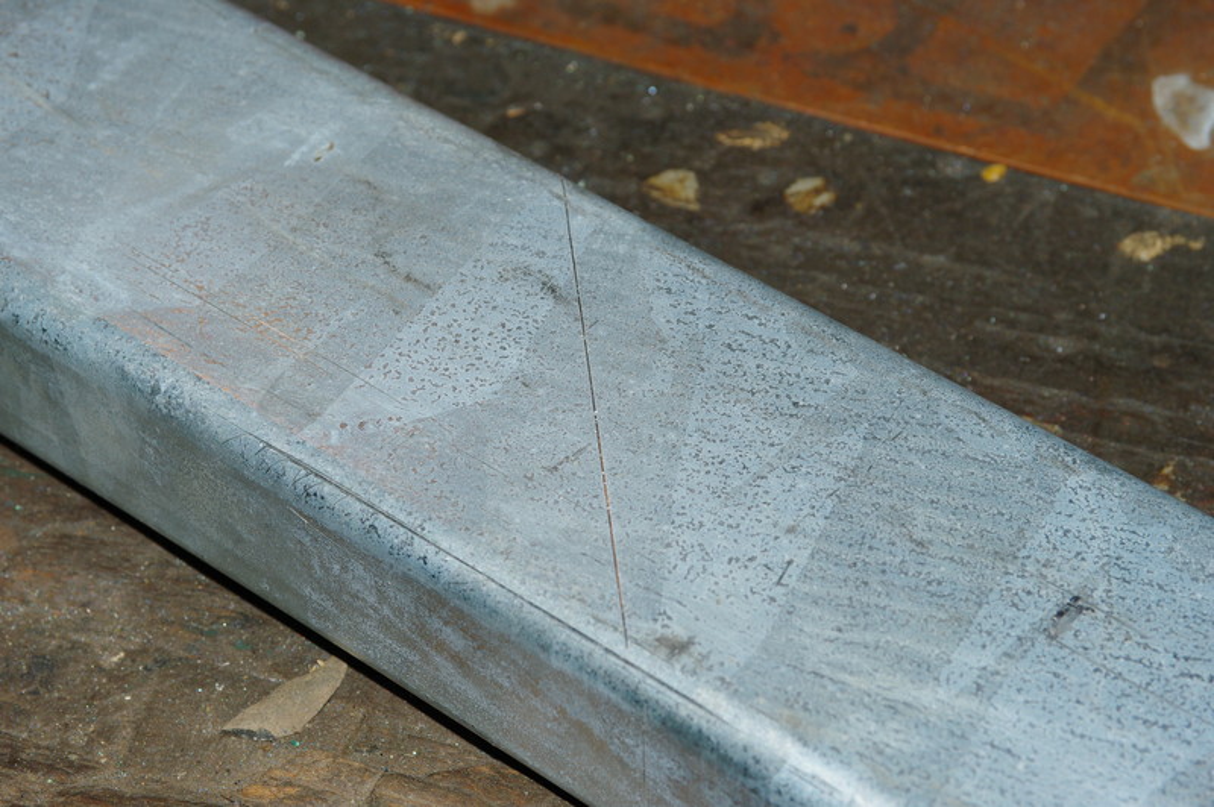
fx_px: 3538
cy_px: 404
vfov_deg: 13.0
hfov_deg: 19.5
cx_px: 607
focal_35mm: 105
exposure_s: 1/100
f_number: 11
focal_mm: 70
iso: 200
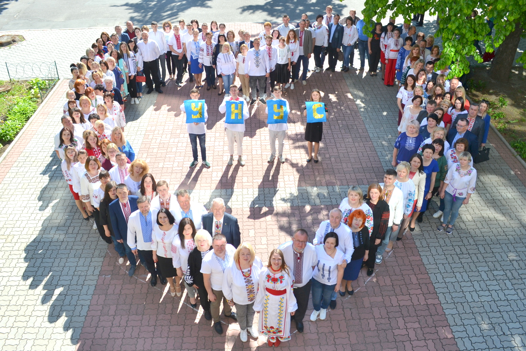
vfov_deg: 48.0
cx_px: 263
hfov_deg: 67.4
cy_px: 176
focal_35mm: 27
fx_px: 395
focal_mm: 18
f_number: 6.3
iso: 100
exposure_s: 1/200
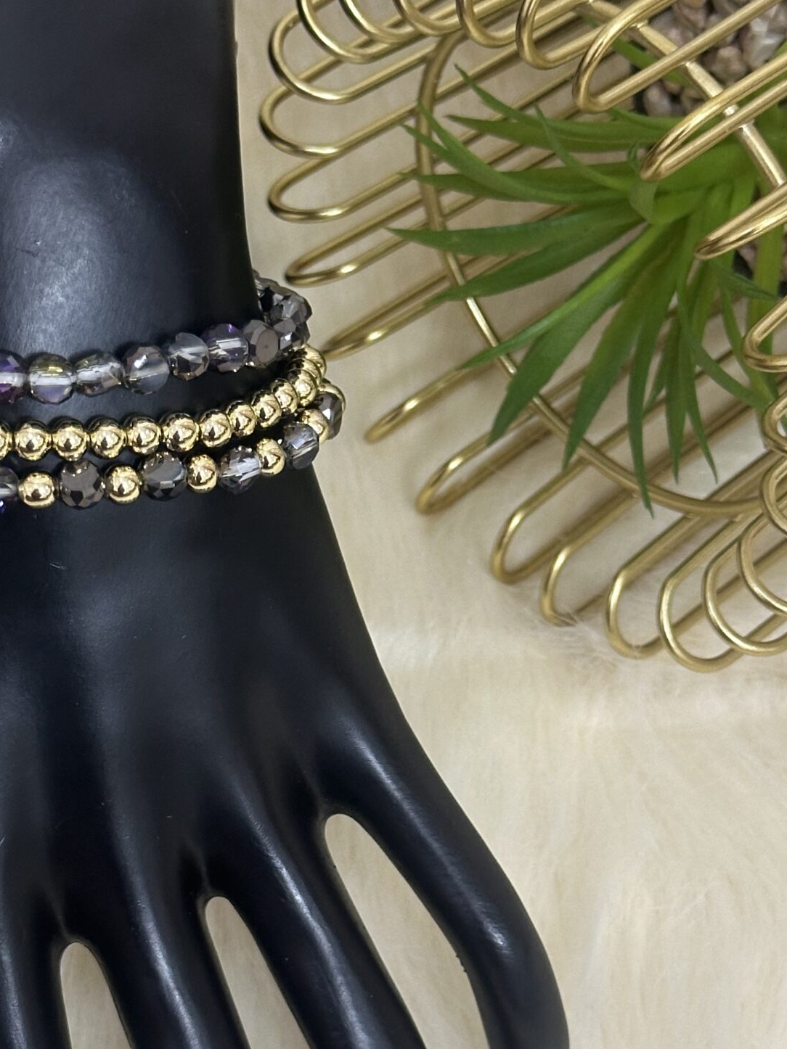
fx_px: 2577
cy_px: 629
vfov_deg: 23.0
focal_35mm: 85
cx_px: 368
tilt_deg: -59.8
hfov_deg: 17.4
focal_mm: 6.86
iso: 200
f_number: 1.78
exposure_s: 1/60
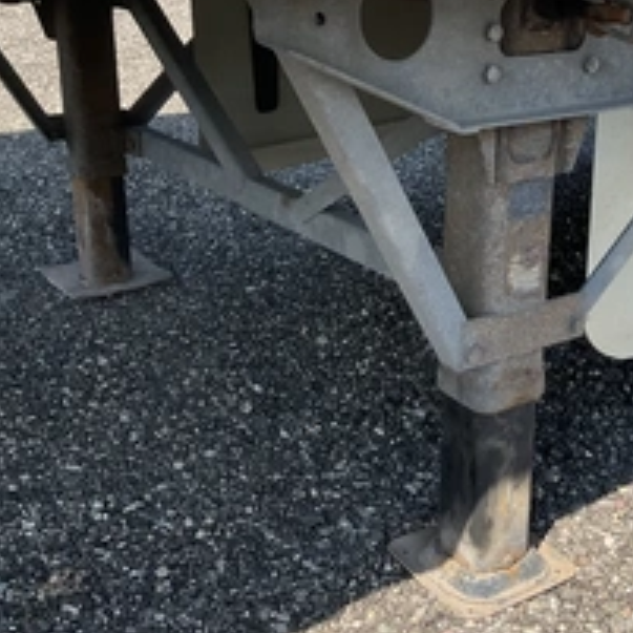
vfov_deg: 33.3
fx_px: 1055
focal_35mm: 51
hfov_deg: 33.1
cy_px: 258
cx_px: 425
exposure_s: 1/792
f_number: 1.8
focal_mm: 3
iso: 25
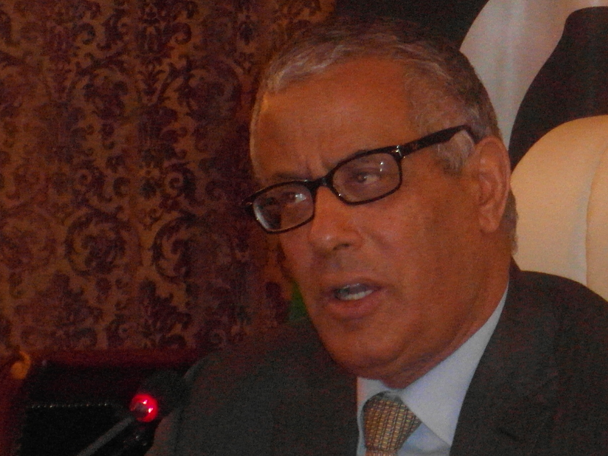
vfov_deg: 5.3
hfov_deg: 7.1
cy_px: 195
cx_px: 474
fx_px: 4901
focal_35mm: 279
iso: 640
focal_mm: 17
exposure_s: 1/60
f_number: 4.4
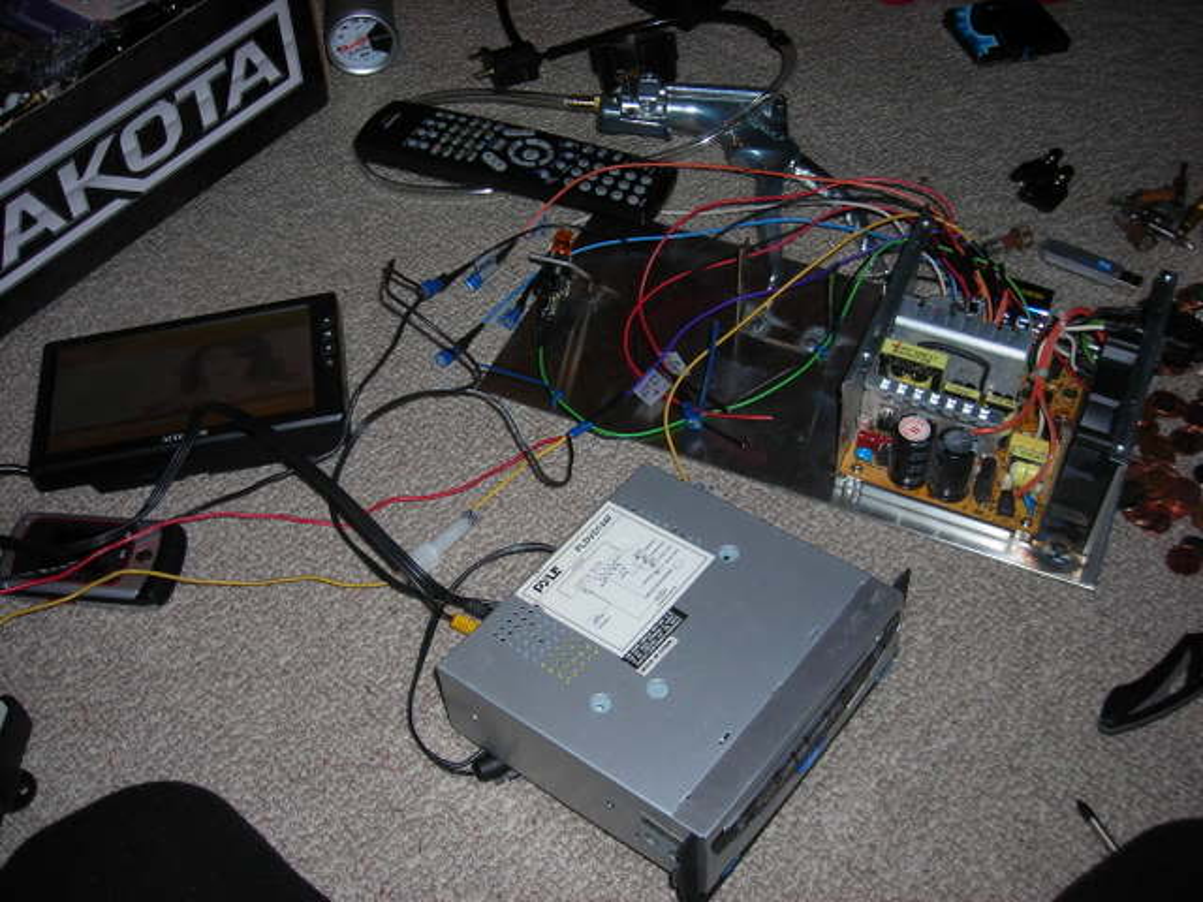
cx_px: 602
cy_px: 451
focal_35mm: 38
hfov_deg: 49.0
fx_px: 1321
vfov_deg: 37.7
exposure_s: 1/60.1
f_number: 3.2
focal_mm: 6.3
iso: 50
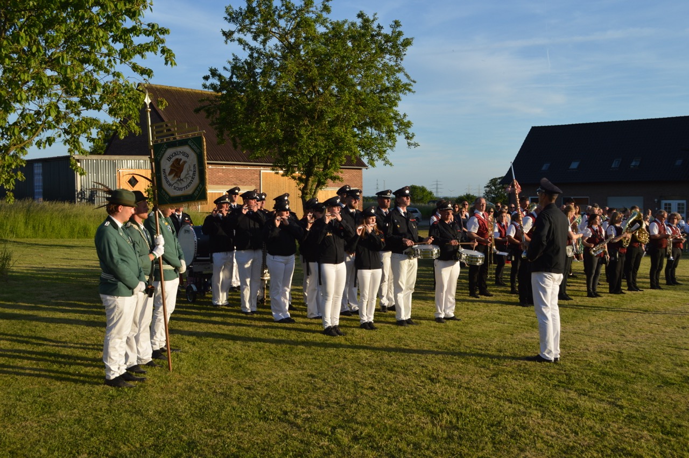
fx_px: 746
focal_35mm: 39
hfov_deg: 49.6
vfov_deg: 34.1
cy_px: 229
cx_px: 344
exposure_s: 1/160
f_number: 6.3
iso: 100
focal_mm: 26
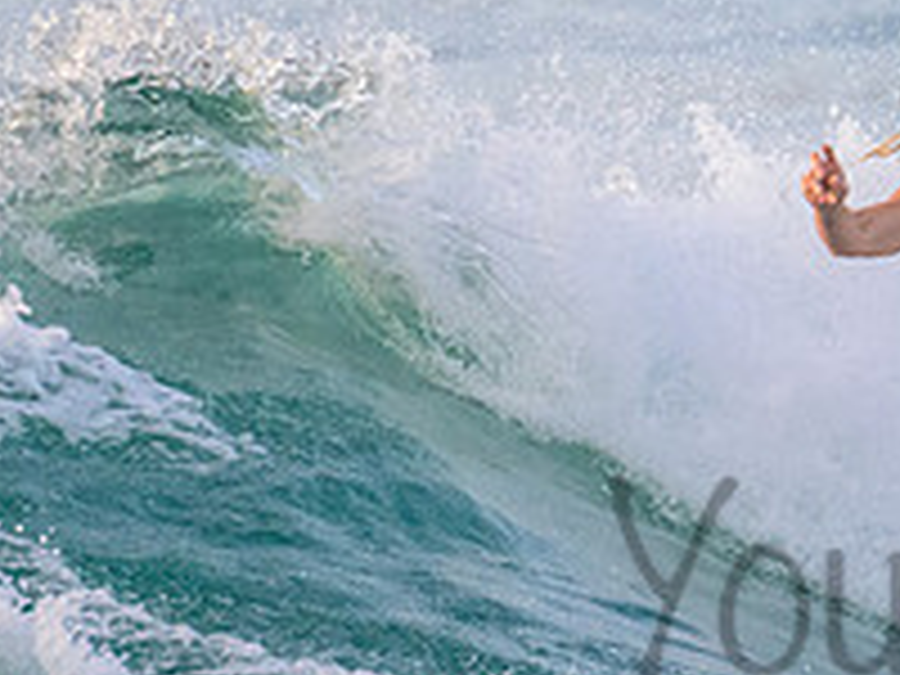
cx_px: 1038
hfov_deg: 0.9
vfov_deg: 0.7
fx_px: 57199
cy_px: 399
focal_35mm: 2200
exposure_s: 1/1250
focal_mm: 660
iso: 2500
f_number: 11
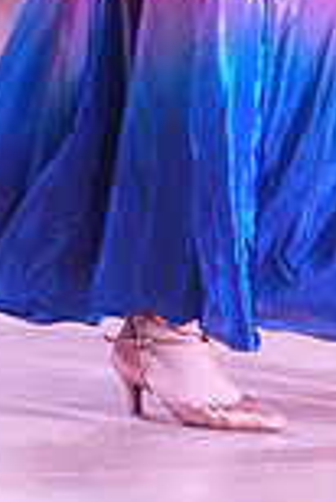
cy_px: -225
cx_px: 370
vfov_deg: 4.7
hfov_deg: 3.1
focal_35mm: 437
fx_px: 6104
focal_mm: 116
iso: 3200
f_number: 5.6
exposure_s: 1/200
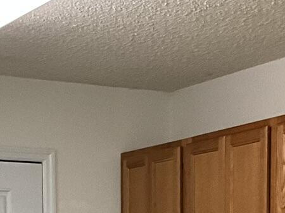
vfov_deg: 10.5
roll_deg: +1.3
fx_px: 1086
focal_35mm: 132
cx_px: 111
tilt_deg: -5.6
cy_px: 400
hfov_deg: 14.9
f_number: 1.8
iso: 160
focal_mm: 3
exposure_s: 1/60
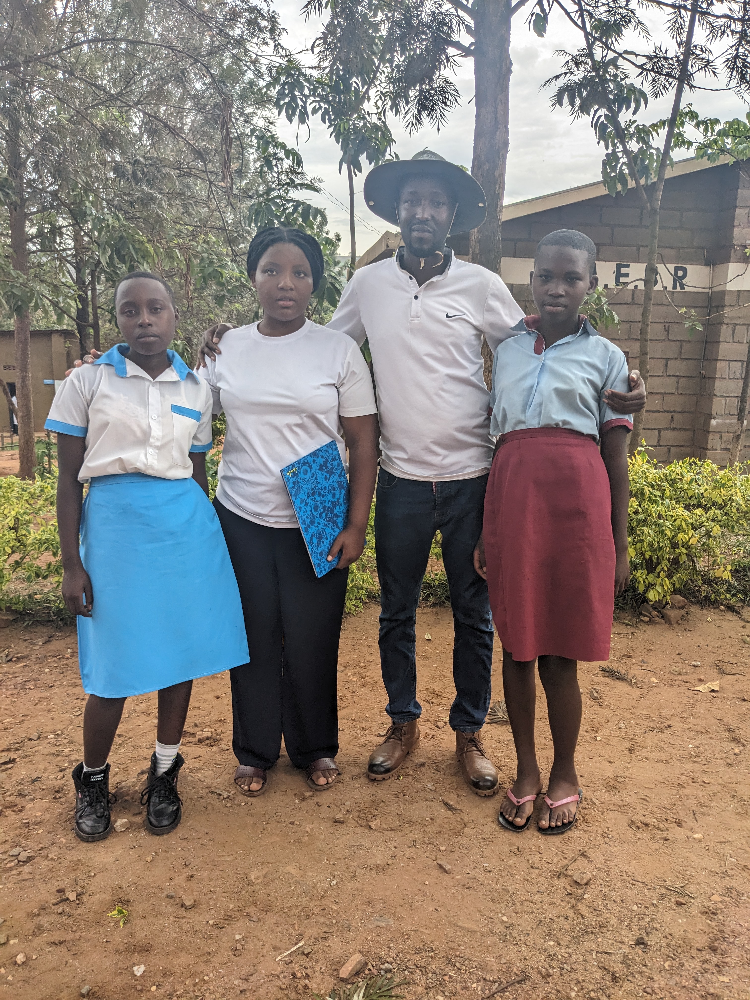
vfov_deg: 65.3
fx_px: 780
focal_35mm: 27
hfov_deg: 51.4
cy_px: 500
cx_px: 375
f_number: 1.73
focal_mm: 4.38
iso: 41
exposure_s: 1/903
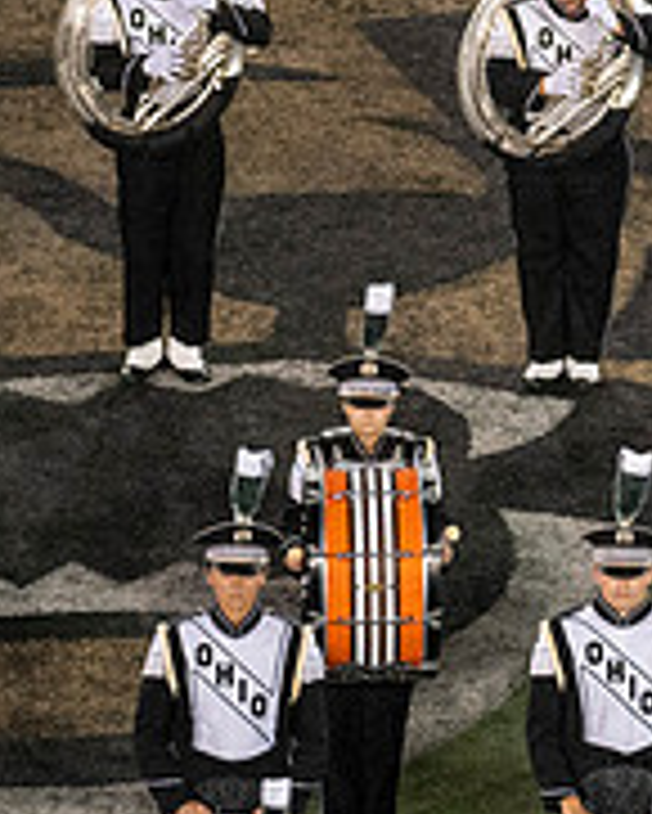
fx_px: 21763
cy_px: 459
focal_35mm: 903
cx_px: 1183
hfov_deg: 1.7
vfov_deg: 2.1
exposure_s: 1/2500
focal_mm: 300
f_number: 2.8
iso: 6400
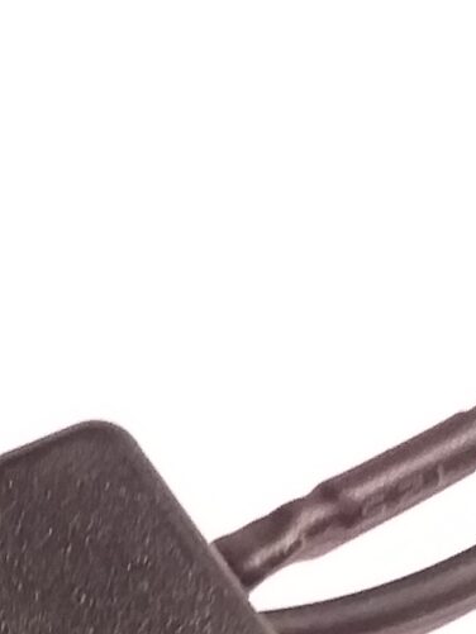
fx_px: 2529
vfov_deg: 13.3
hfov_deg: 10.2
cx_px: -366
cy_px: 1019
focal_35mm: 138
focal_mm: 3.6
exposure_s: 1/33
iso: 200
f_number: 1.9
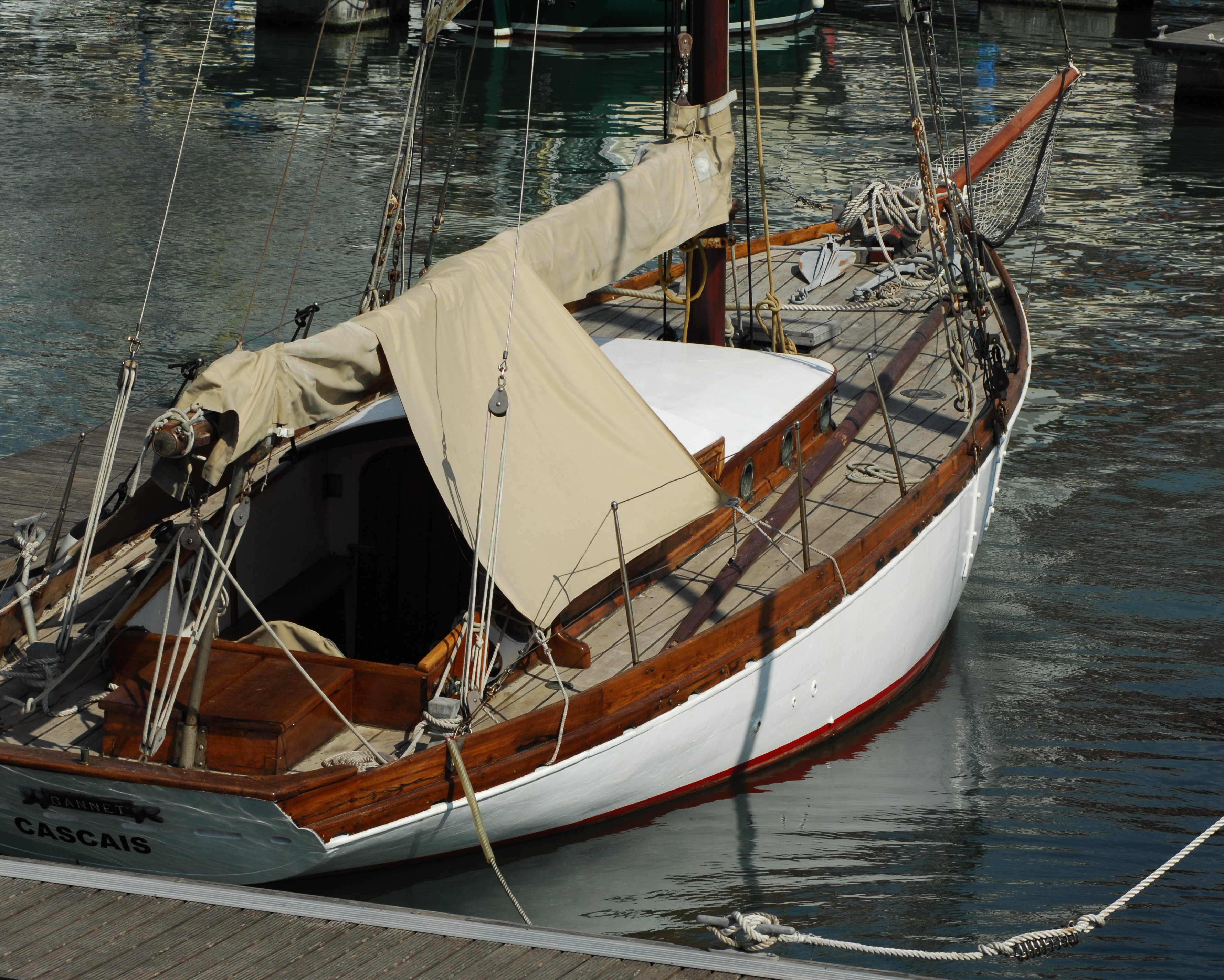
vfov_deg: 9.9
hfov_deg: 12.4
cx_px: 558
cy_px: 490
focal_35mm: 156
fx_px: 5651
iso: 100
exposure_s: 1/320
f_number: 8.5
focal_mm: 92
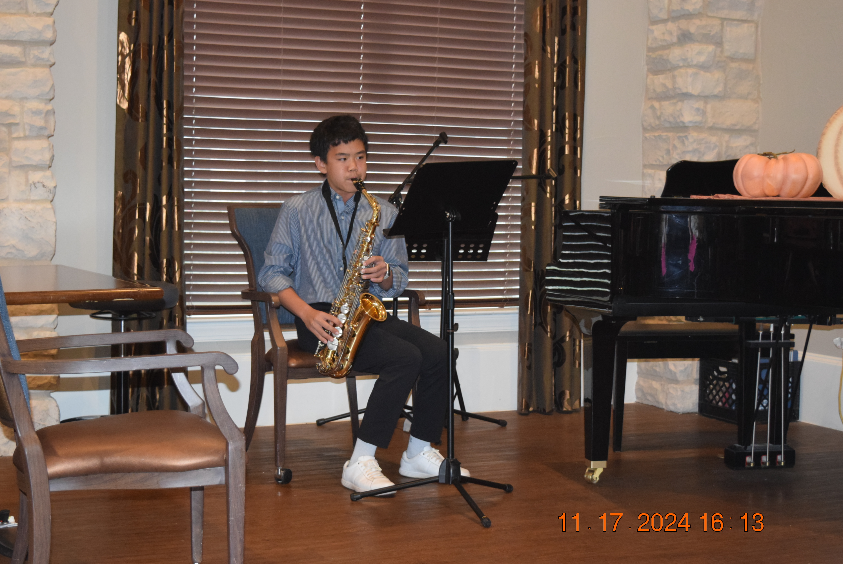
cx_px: 422
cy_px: 282
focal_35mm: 60
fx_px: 1406
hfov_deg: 33.4
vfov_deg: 22.7
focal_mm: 40
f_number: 5
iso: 3200
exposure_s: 1/60
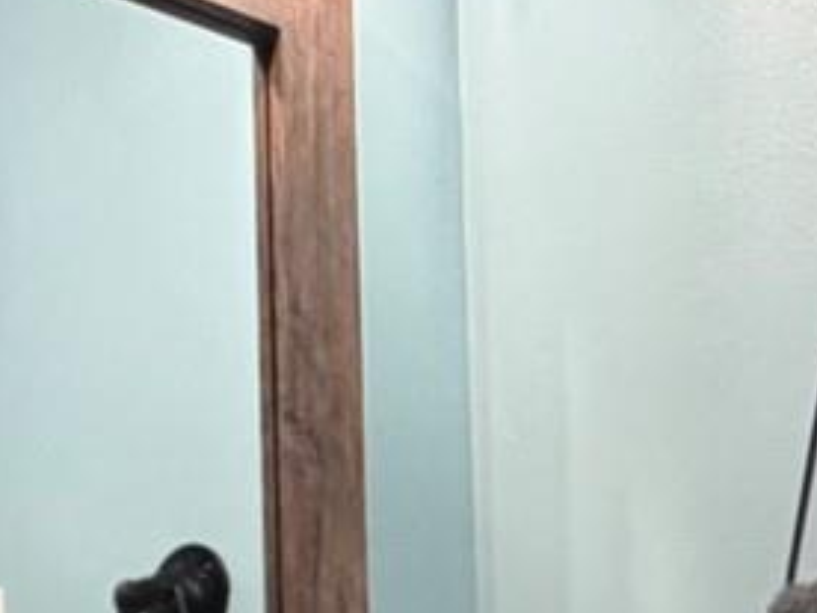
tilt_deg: -0.5
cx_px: -252
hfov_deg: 17.7
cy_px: 1336
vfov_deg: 12.1
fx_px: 2455
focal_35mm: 104
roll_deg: +2.5
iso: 320
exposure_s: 1/120
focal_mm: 2.22
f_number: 2.2
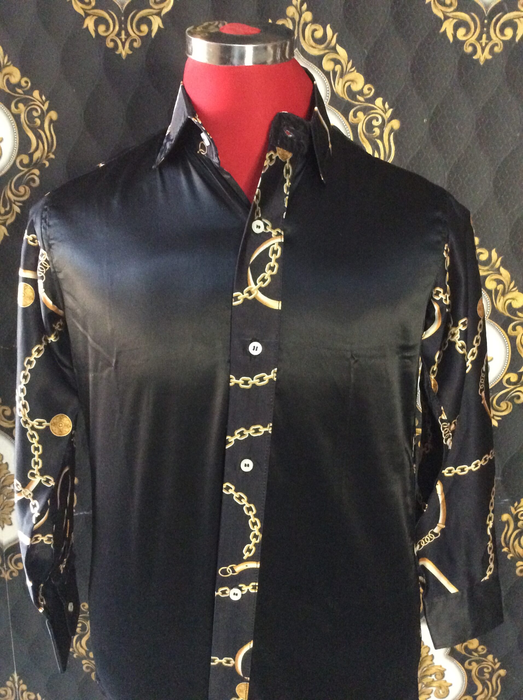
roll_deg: +0.7
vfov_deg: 56.9
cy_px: 350
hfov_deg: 44.1
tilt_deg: -15.7
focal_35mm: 32
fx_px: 646
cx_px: 262
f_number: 2.4
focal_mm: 3.3
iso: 640
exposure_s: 1/17
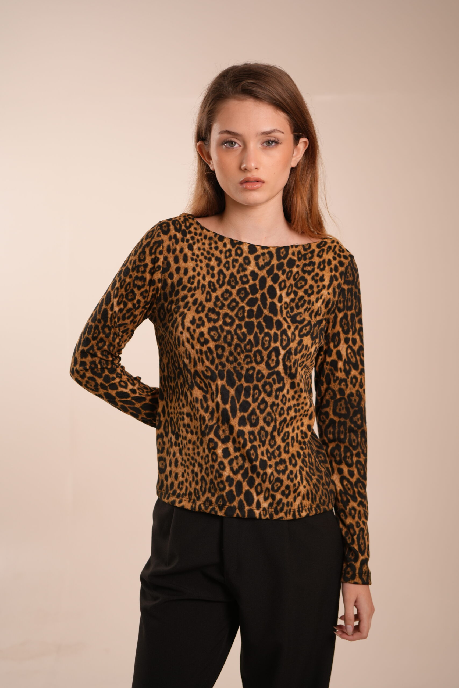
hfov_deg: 27.0
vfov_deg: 39.6
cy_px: 344
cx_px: 230
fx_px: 956
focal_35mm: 50
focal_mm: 50
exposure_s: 1/125
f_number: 2.8
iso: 320
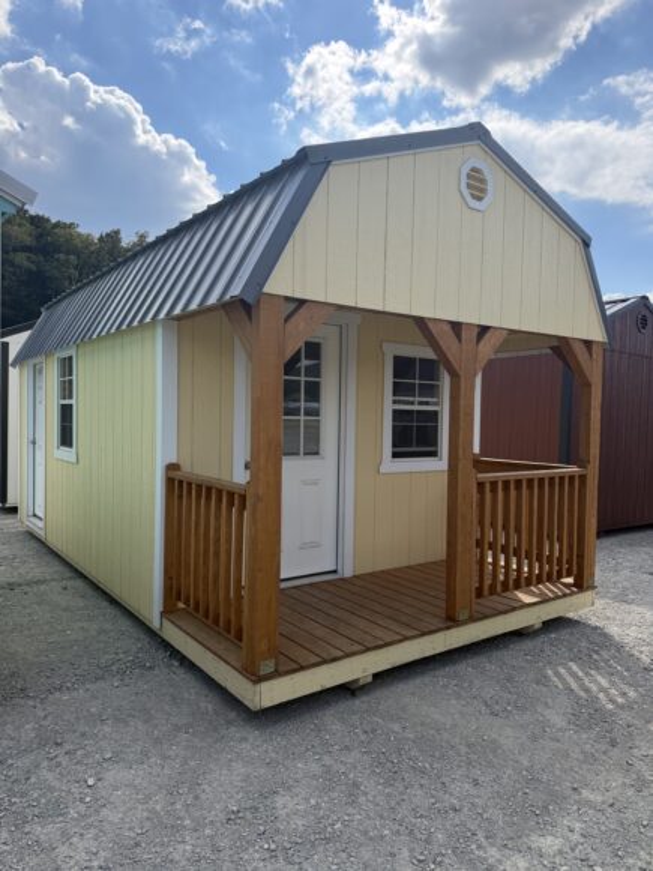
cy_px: 436
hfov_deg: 56.8
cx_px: 326
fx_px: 604
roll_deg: +1.1
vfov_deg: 71.6
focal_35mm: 24
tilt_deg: -1.2
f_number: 1.78
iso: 100
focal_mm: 6.76
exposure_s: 1/5319
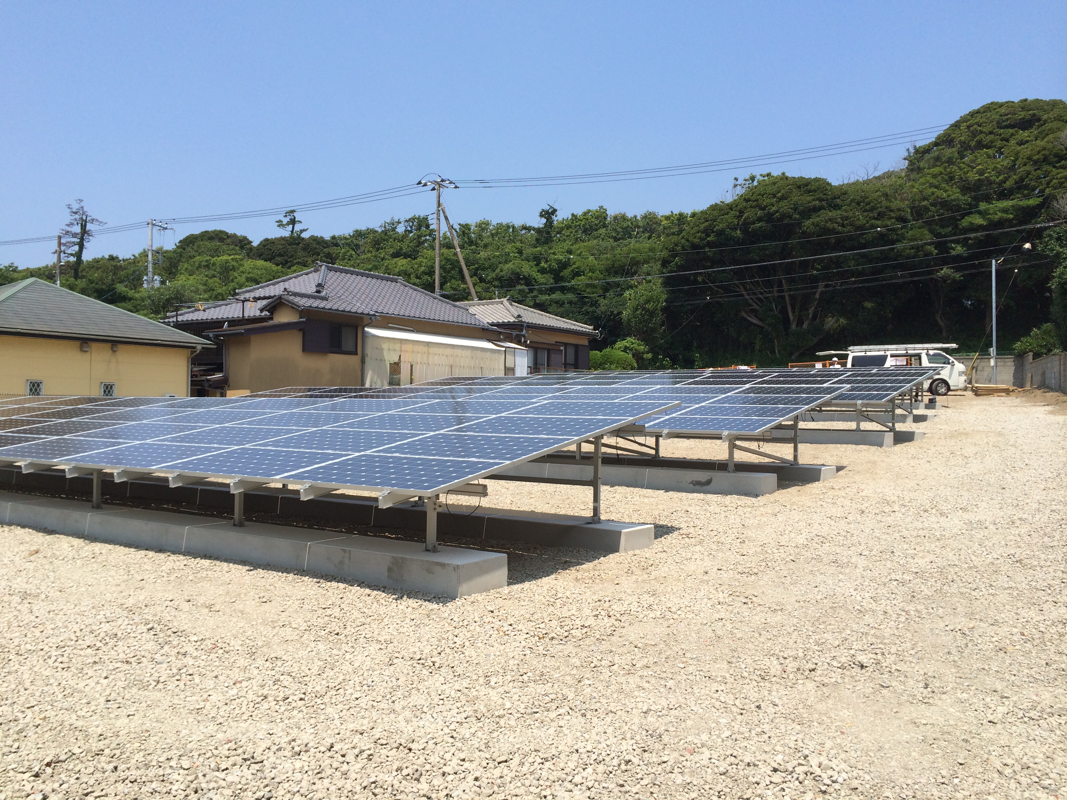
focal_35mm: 30
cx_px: 534
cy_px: 400
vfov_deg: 46.8
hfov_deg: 60.0
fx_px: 925
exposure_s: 1/2160
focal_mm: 4.12
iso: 40
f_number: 2.2
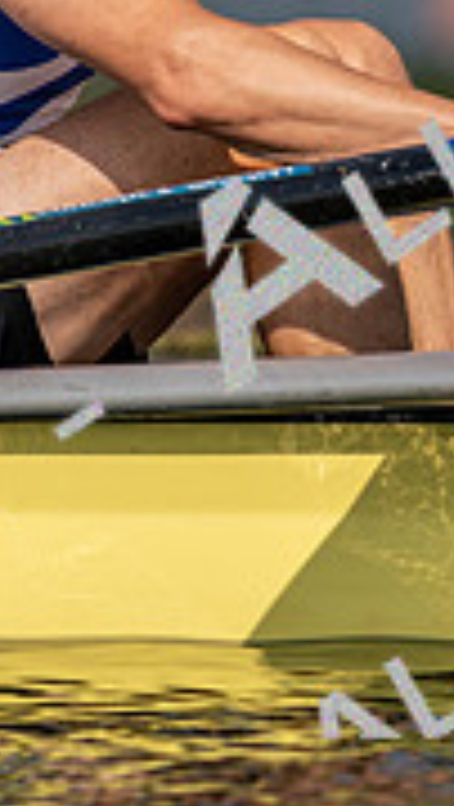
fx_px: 25835
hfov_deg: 1.0
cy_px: -34
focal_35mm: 1210
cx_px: -184
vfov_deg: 1.8
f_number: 6.3
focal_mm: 356
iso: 160
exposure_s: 1/1600
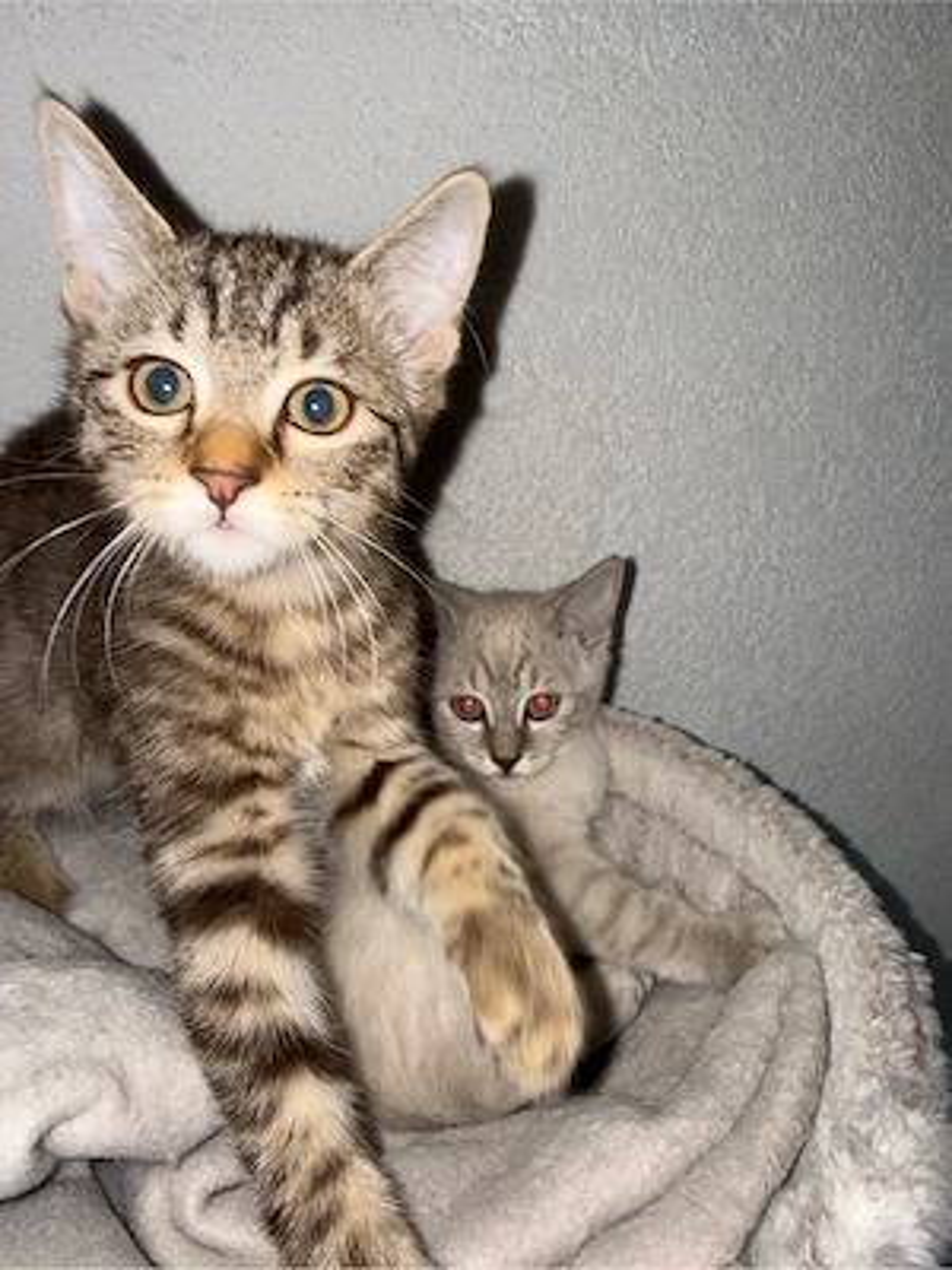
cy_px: 635
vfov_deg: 71.6
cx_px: 476
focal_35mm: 24
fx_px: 880
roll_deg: +4.6
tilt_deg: -22.2
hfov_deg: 56.8
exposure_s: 1/122
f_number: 2.2
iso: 40
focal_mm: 2.22
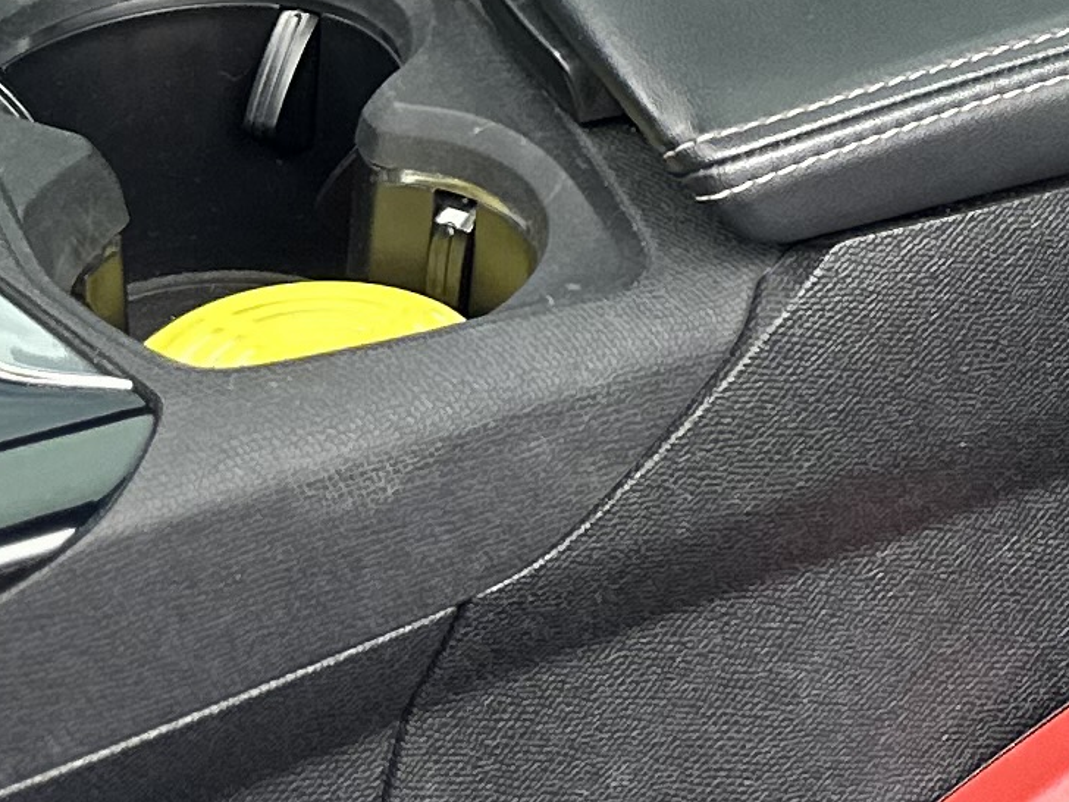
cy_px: -1394
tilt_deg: -6.9
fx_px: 4107
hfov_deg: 12.9
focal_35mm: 133
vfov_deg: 9.4
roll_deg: -5.9
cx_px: 2120
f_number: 1.78
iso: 80
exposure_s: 1/189
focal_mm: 6.86
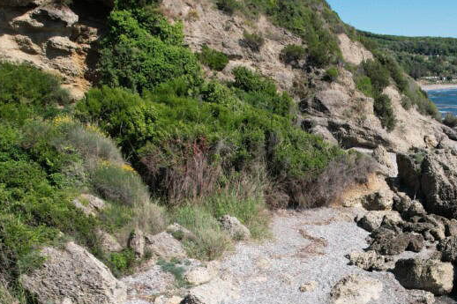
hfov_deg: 36.9
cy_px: 267
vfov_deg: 25.7
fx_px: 647
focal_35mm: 51
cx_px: 393
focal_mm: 8.4
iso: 120
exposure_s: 1/2000
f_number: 2.8
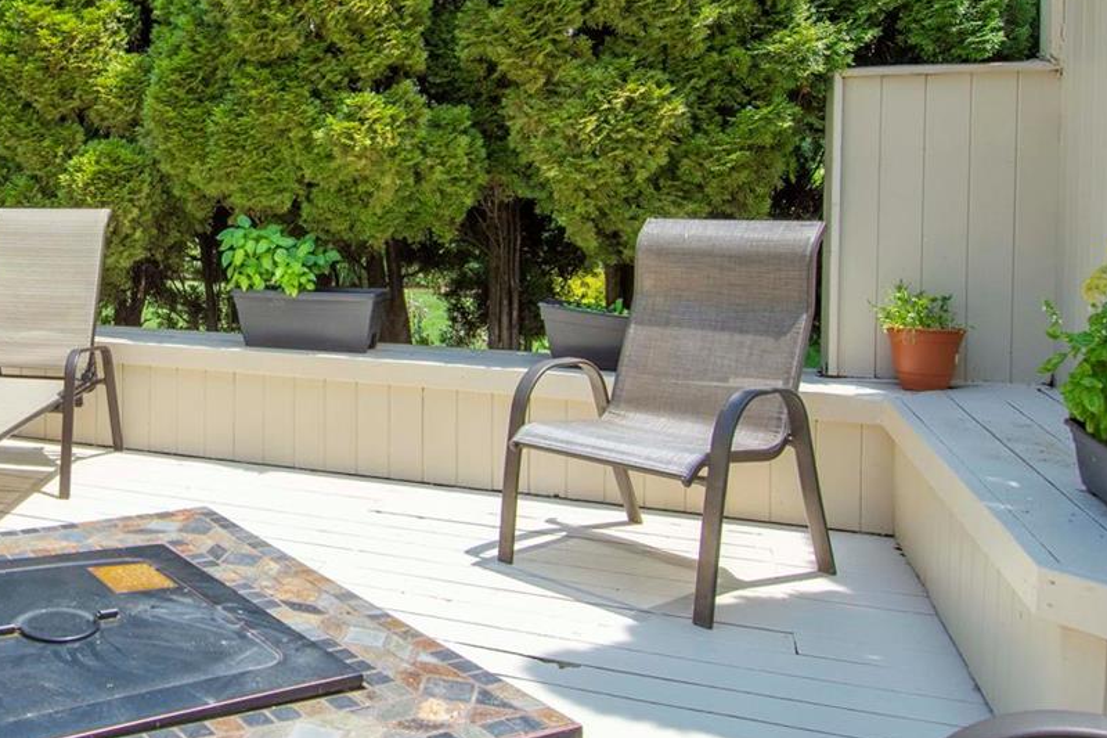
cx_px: 116
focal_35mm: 36
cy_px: 219
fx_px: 1107
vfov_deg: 36.3
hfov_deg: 47.8
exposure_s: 1/500
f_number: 8
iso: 280
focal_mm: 12
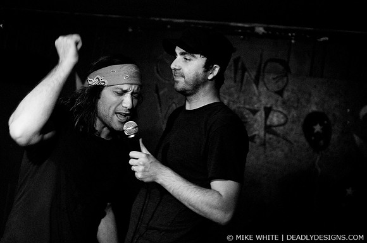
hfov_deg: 43.7
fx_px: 458
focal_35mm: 45
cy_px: 122
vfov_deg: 29.8
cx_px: 184
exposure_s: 1/100
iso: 1000
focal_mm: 30
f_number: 2.2
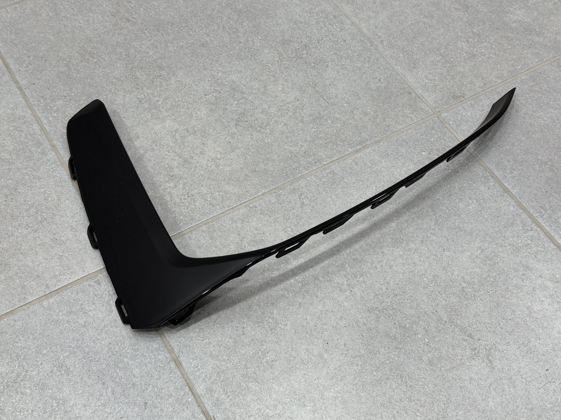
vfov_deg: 29.7
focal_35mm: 49
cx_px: 282
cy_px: 210
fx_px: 794
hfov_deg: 38.9
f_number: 1.78
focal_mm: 6.76
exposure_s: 1/168
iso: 50
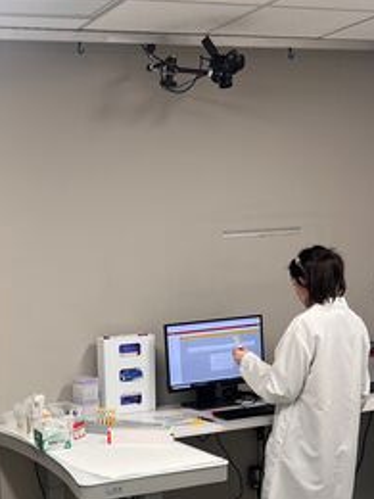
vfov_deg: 30.5
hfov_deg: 24.0
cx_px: 75
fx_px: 864
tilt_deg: -14.0
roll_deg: +2.4
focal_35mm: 60
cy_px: 464
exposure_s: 1/120
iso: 80
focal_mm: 5.7
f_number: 1.5
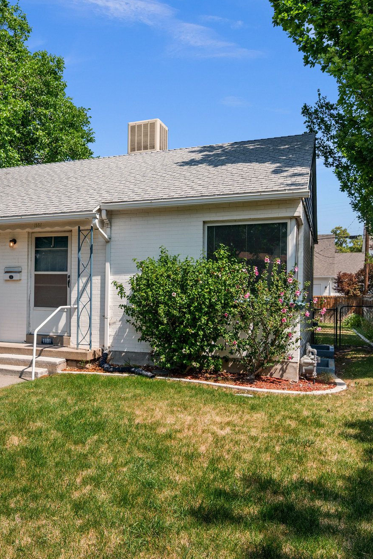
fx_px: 494
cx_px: 85
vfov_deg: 59.1
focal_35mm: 32
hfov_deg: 40.0
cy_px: 286
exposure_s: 1/1000
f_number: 7.1
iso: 500
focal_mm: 20.5
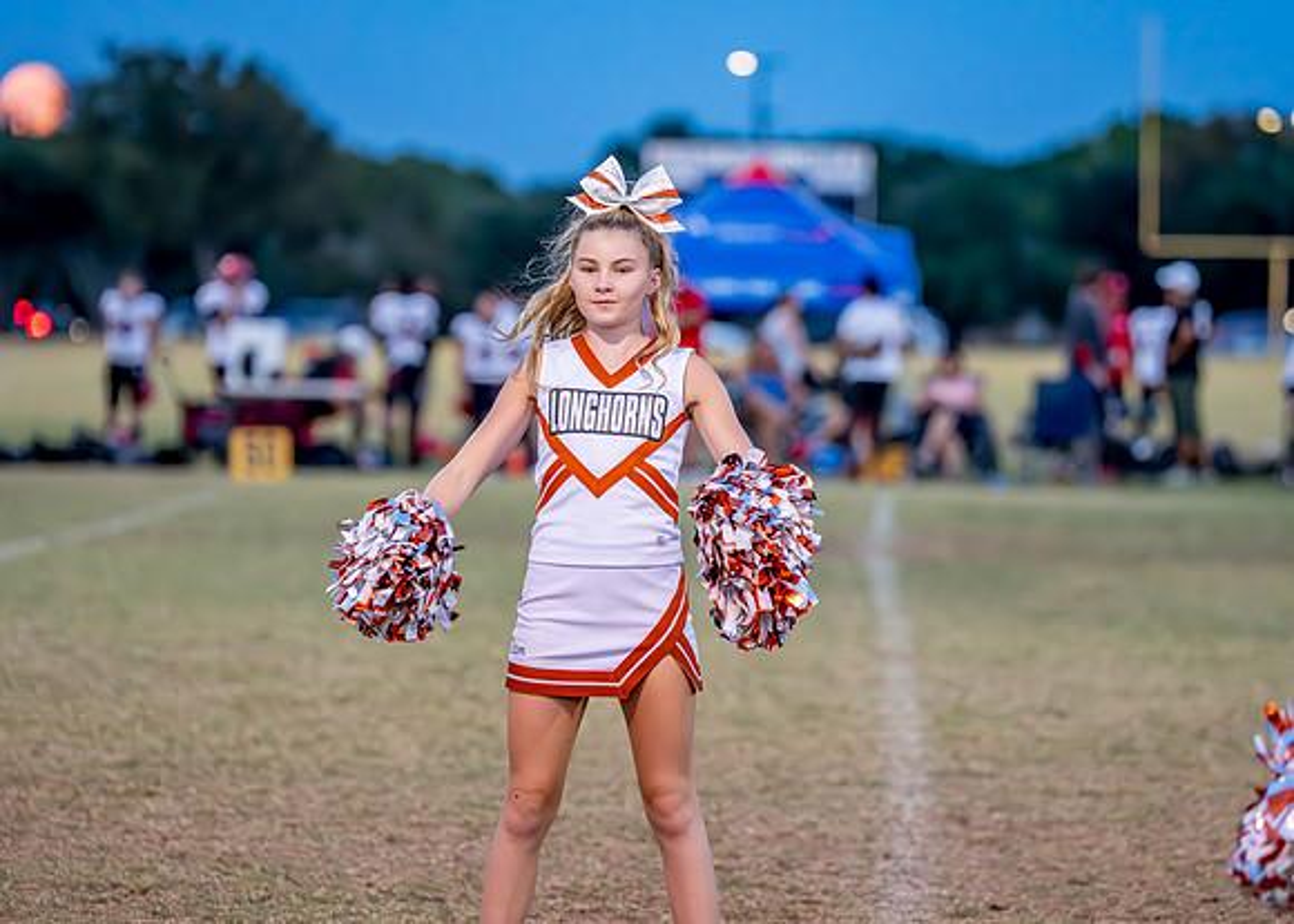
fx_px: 6801
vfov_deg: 7.8
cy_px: 439
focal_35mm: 185
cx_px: 666
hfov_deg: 10.9
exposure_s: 1/1000
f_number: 2.8
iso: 5000
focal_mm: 149
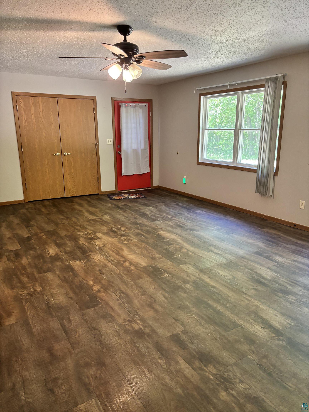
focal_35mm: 26
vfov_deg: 67.3
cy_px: 206
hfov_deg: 53.1
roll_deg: -0.2
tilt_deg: -17.3
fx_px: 309
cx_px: 154
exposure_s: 1/60
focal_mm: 5.96
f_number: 1.6
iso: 250
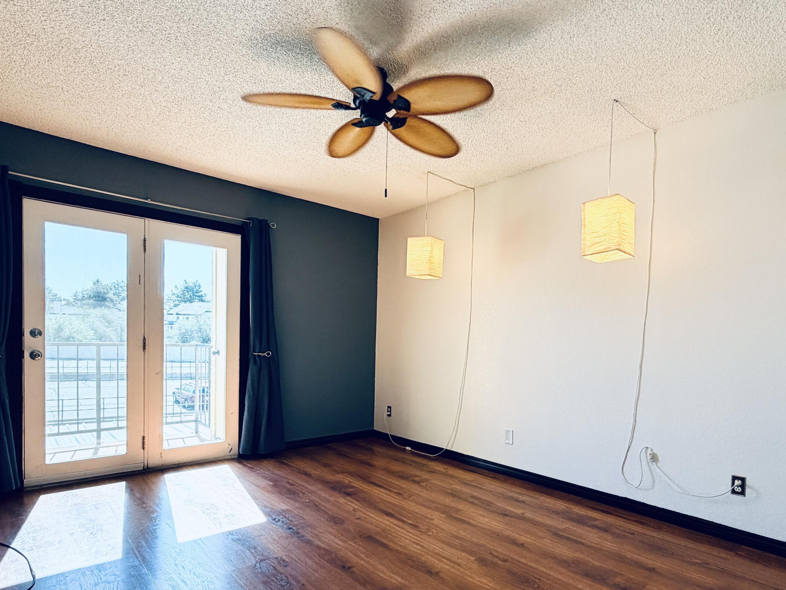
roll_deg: -0.5
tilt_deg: -1.0
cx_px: 432
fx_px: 431
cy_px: 357
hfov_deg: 84.4
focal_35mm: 19
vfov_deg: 67.9
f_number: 2.2
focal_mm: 2.22
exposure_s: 1/120
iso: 64
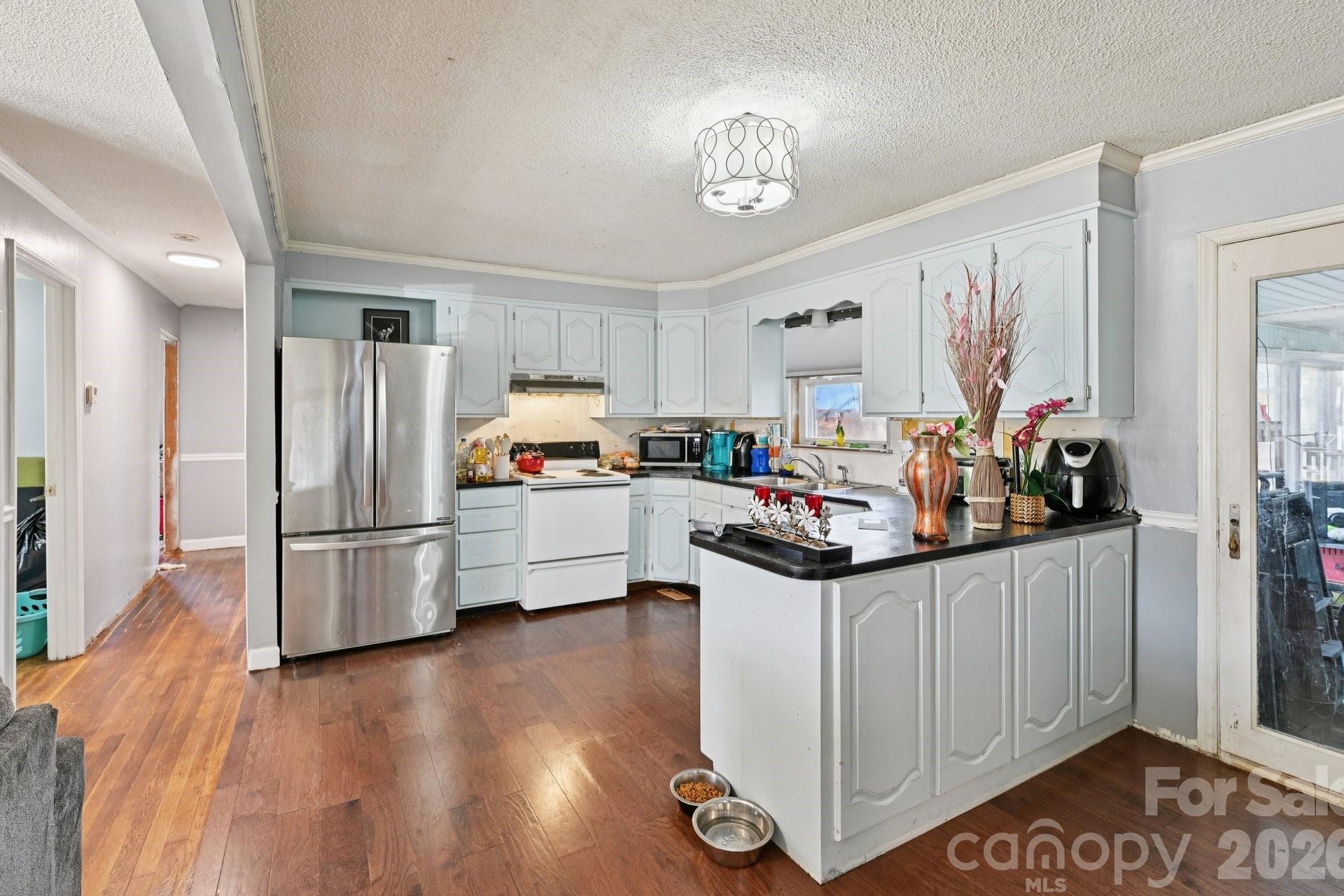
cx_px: 652
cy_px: 427
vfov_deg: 71.9
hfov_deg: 94.8
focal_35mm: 17
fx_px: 617
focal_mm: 15.5
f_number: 8
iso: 400
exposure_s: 1/10
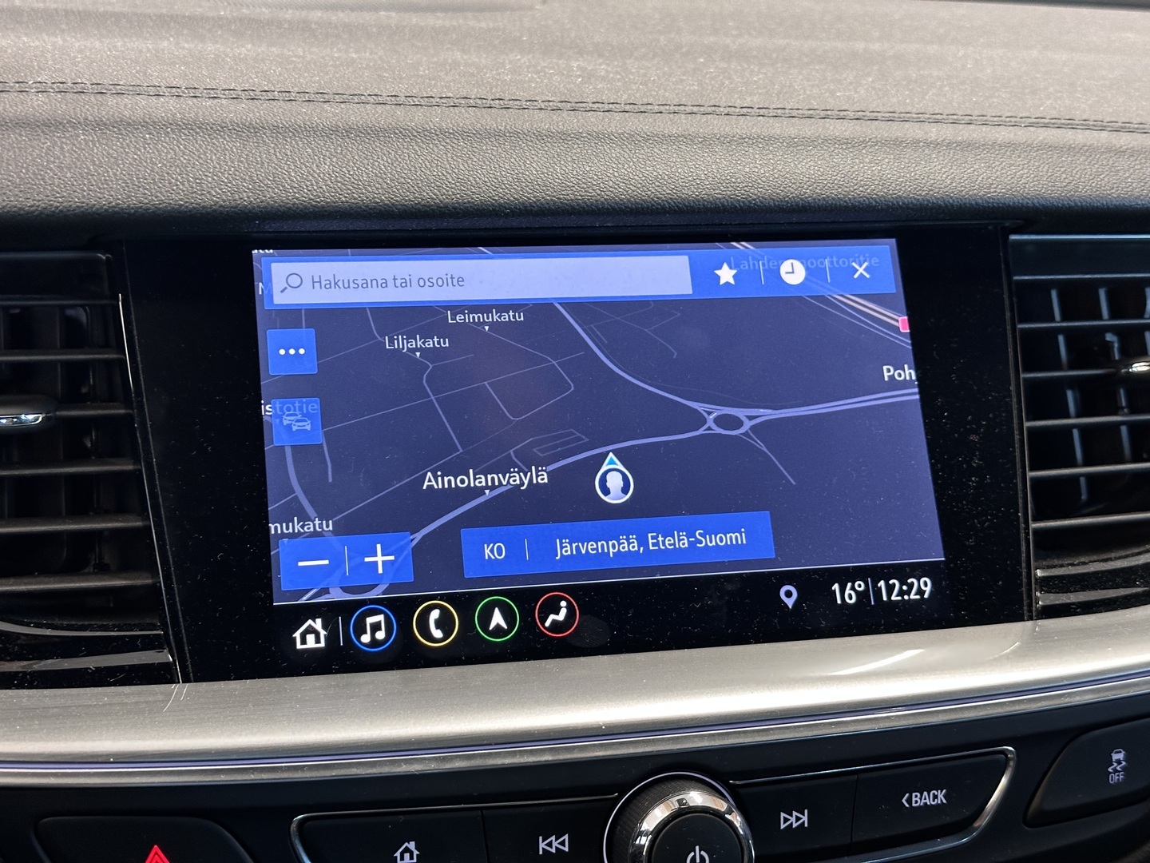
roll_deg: -1.9
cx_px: 575
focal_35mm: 48
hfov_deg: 39.7
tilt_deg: -19.1
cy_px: 432
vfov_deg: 30.3
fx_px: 1595
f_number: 1.78
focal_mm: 6.86
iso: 250
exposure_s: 1/33
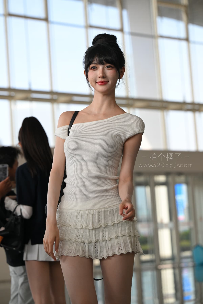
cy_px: 152
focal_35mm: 92
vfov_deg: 22.1
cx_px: 102
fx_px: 778
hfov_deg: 14.9
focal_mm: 92
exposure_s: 1/640
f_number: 4
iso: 400
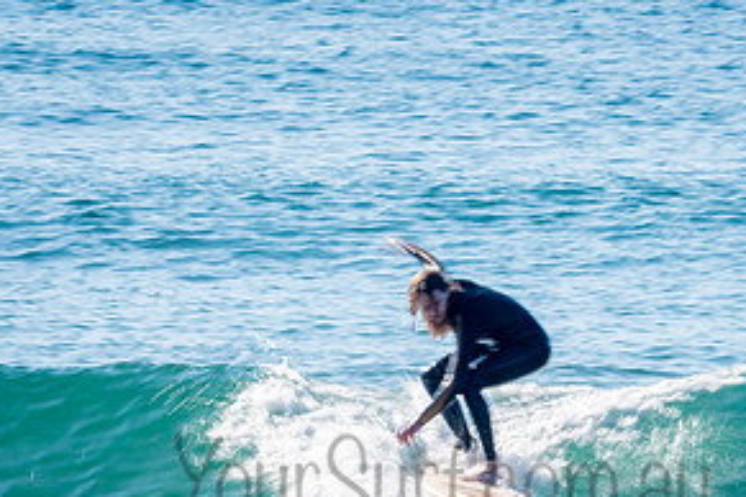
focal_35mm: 1193
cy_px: 441
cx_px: 455
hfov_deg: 1.7
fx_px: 24720
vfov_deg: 1.2
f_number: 22
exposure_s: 1/20
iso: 31
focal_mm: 500
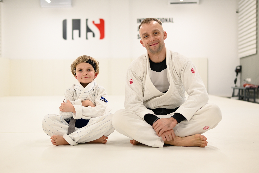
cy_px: 86
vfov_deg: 29.9
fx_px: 324
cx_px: 130
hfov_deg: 43.6
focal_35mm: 45
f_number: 1.6
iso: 200
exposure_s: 1/80
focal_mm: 30
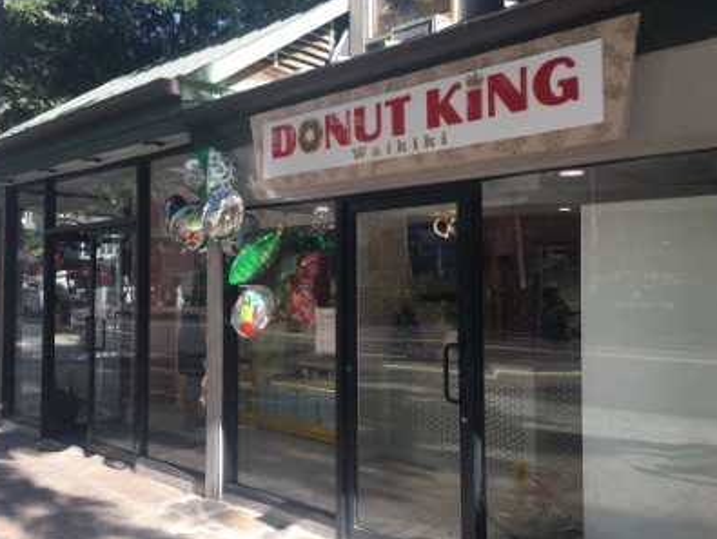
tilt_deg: -1.0
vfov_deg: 43.0
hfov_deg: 55.2
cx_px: 327
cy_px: 272
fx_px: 684
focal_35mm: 33
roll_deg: -0.9
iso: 25
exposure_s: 1/377
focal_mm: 4.15
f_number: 2.2
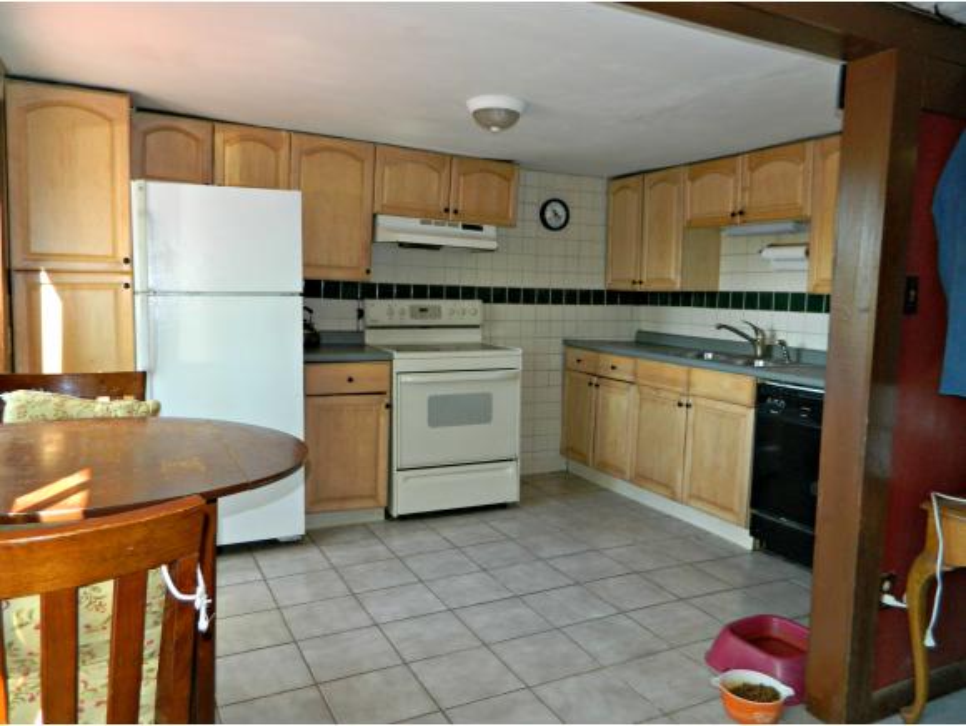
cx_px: 483
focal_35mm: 25
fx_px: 698
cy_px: 363
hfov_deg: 69.3
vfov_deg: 54.9
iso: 200
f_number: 3.1
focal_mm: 4.5
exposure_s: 1/30
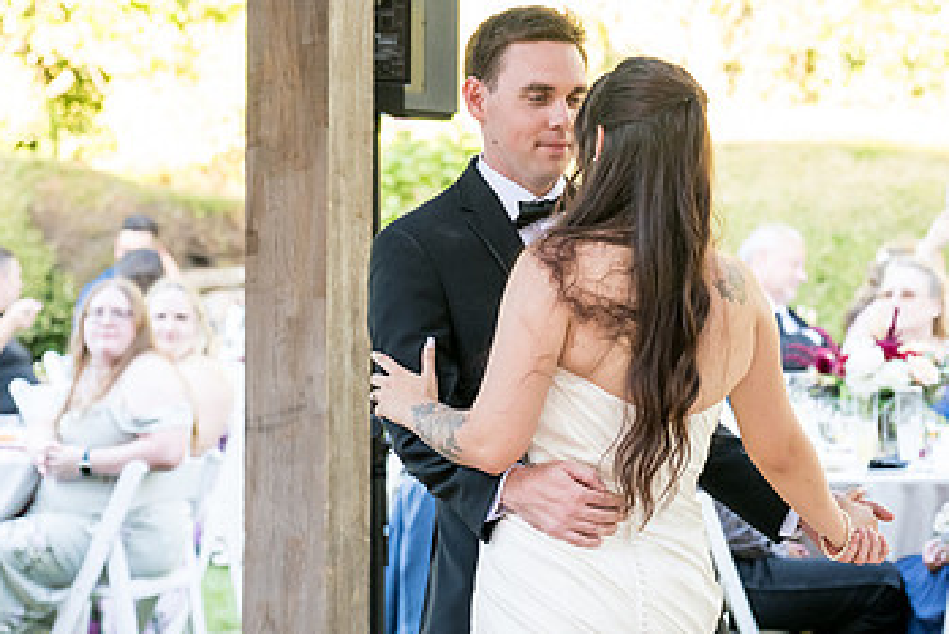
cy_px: 222
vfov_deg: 9.6
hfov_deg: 14.3
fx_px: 3771
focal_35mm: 143
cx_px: 663
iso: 2000
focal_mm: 86
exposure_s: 1/400
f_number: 4
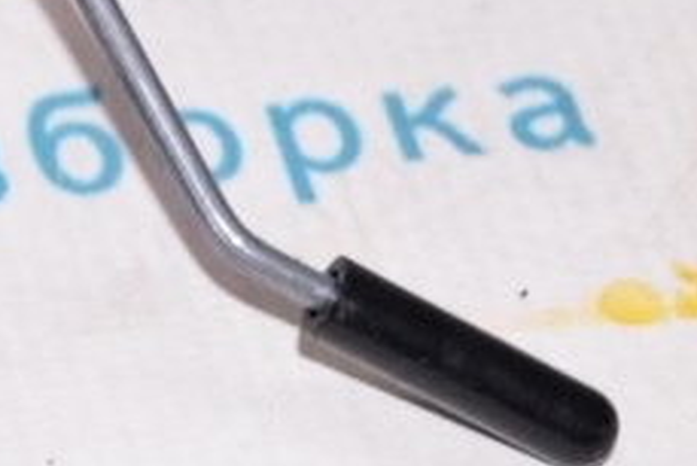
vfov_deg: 5.7
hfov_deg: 8.1
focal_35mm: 241
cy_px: -26
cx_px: -712
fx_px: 4669
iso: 1600
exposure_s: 1/200
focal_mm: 36
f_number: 8
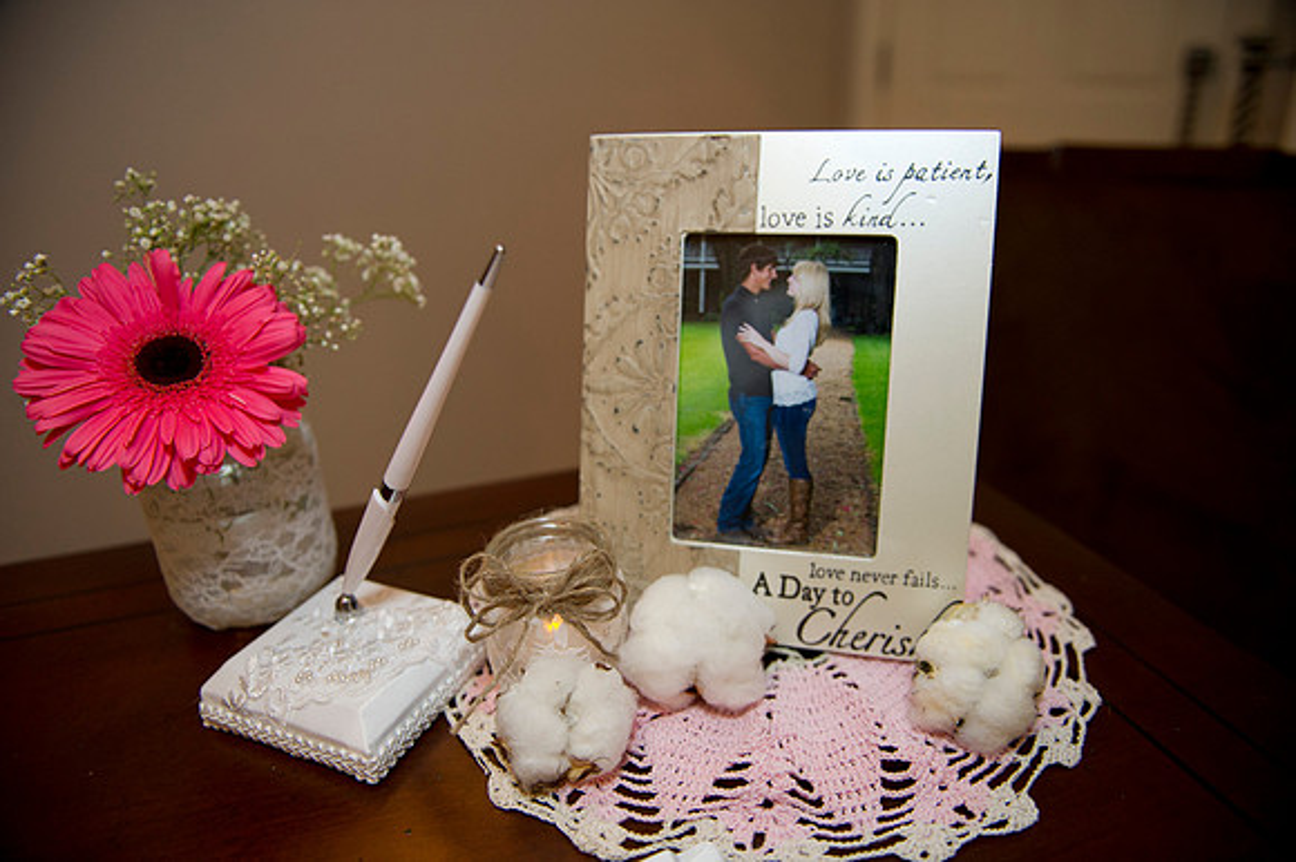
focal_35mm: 24
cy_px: 431
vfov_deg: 53.1
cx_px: 648
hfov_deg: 73.8
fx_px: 863
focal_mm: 24
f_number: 2.8
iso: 1250
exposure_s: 1/250
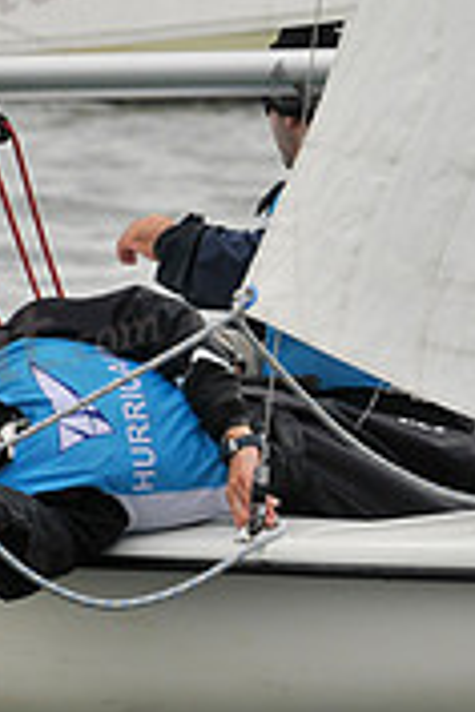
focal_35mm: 687
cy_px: 537
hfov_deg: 2.0
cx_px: 366
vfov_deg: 3.0
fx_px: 13596
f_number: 7.1
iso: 200
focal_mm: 140
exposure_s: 1/640
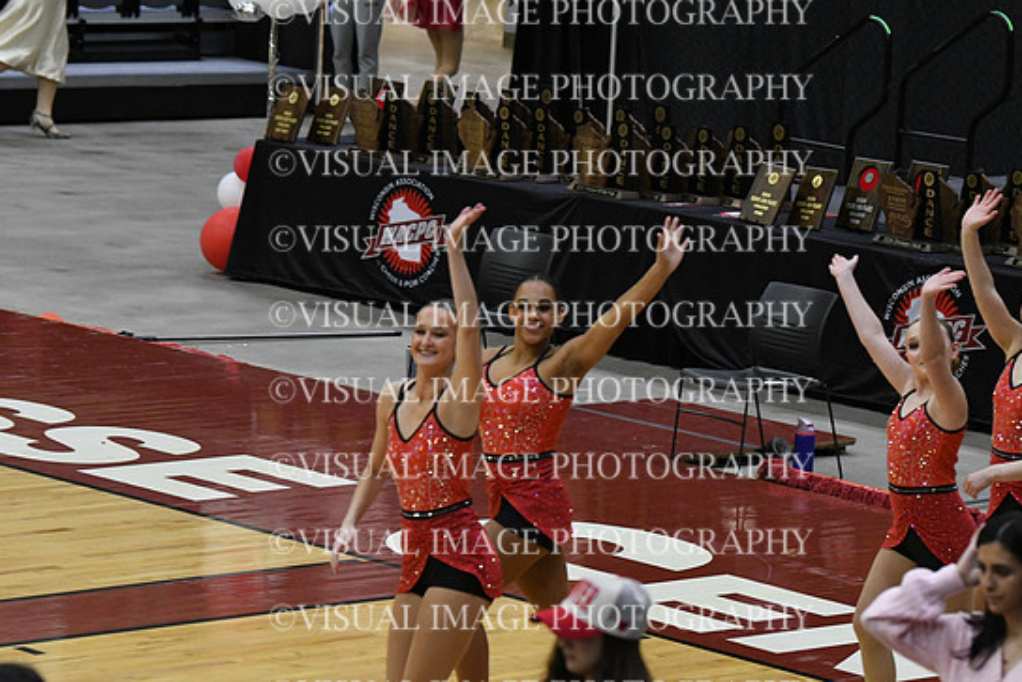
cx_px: 541
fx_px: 5537
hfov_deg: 10.5
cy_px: 352
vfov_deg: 7.0
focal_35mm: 195
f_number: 4
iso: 5000
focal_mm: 122
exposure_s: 1/500
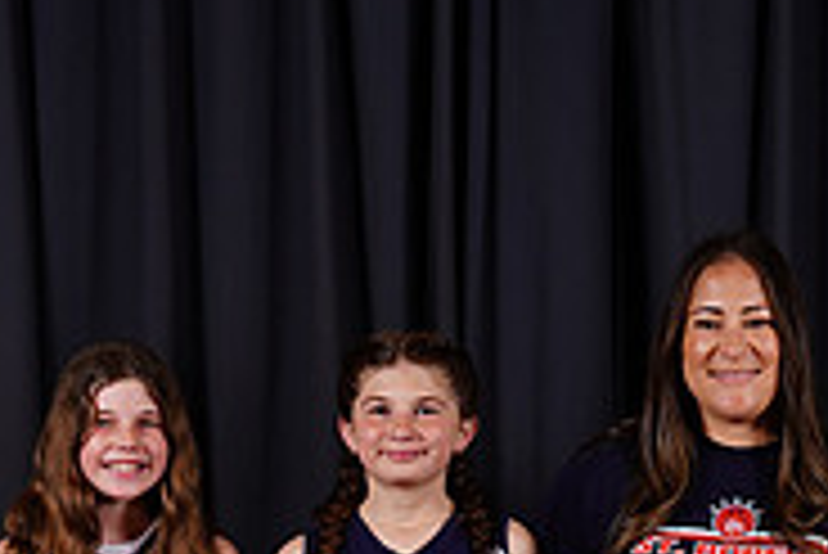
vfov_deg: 7.5
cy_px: 836
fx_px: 4143
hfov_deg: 11.4
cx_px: 644
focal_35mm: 180
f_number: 5.6
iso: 200
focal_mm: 57
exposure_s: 1/200
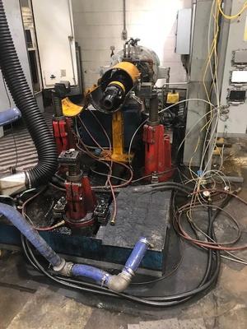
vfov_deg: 63.4
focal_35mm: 28
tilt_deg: -25.8
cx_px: 124
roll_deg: +2.9
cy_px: 164
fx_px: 266
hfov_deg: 49.7
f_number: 1.8
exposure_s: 1/15
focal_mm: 3.99
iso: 64
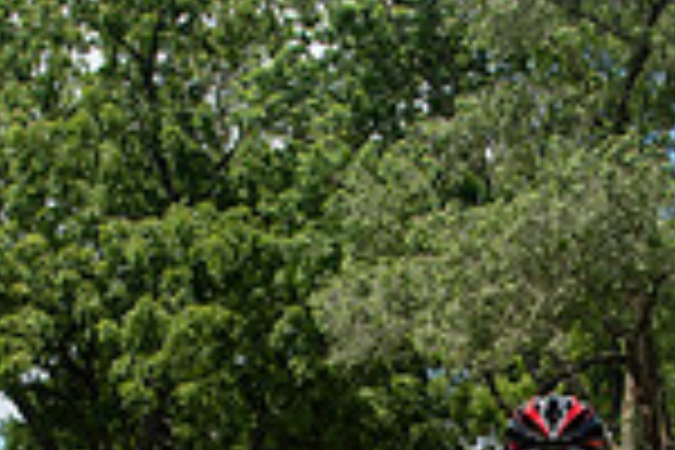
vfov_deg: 12.5
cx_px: 404
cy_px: 573
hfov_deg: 19.3
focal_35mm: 106
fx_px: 1987
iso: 200
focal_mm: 24
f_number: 7.1
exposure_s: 1/1000
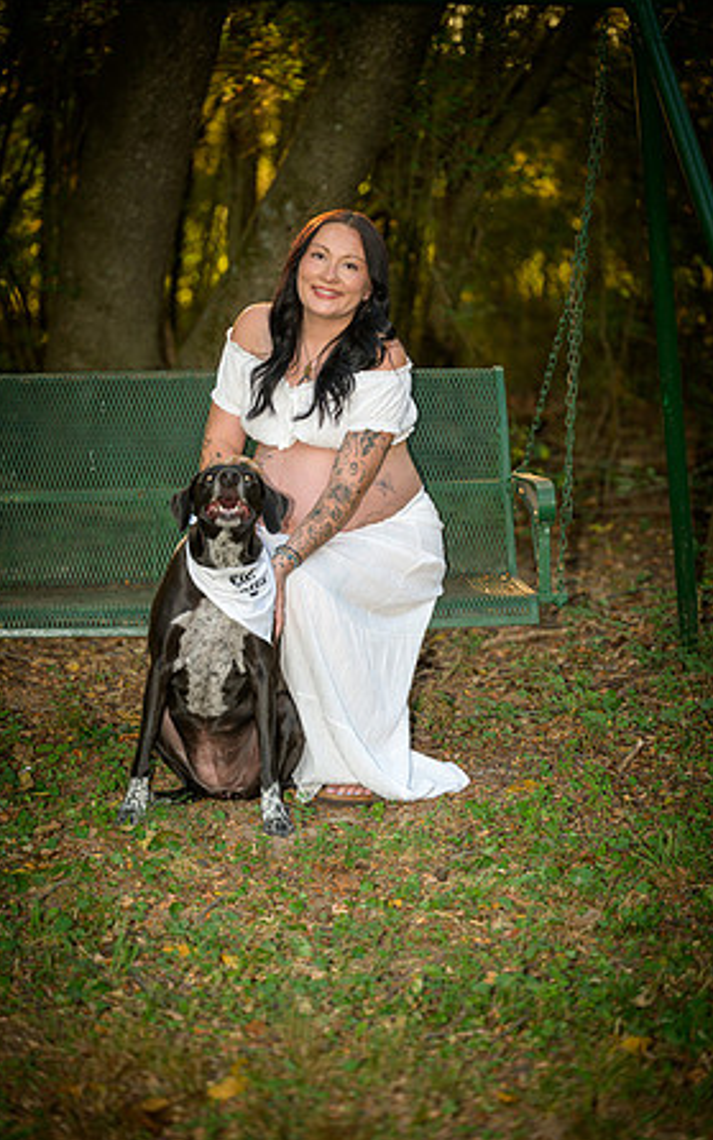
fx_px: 3356
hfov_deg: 12.1
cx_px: 345
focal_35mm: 108
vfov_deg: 19.3
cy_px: 570
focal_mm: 105
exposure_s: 1/60
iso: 200
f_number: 3.3
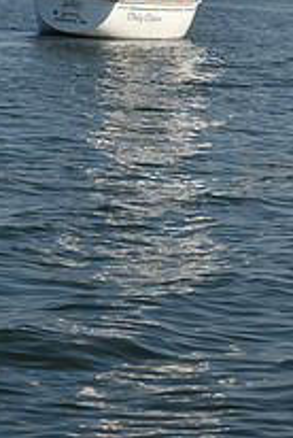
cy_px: -153
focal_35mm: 197
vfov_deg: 10.2
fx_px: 2397
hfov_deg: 7.0
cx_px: 131
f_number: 13
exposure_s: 1/640
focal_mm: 70
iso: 320
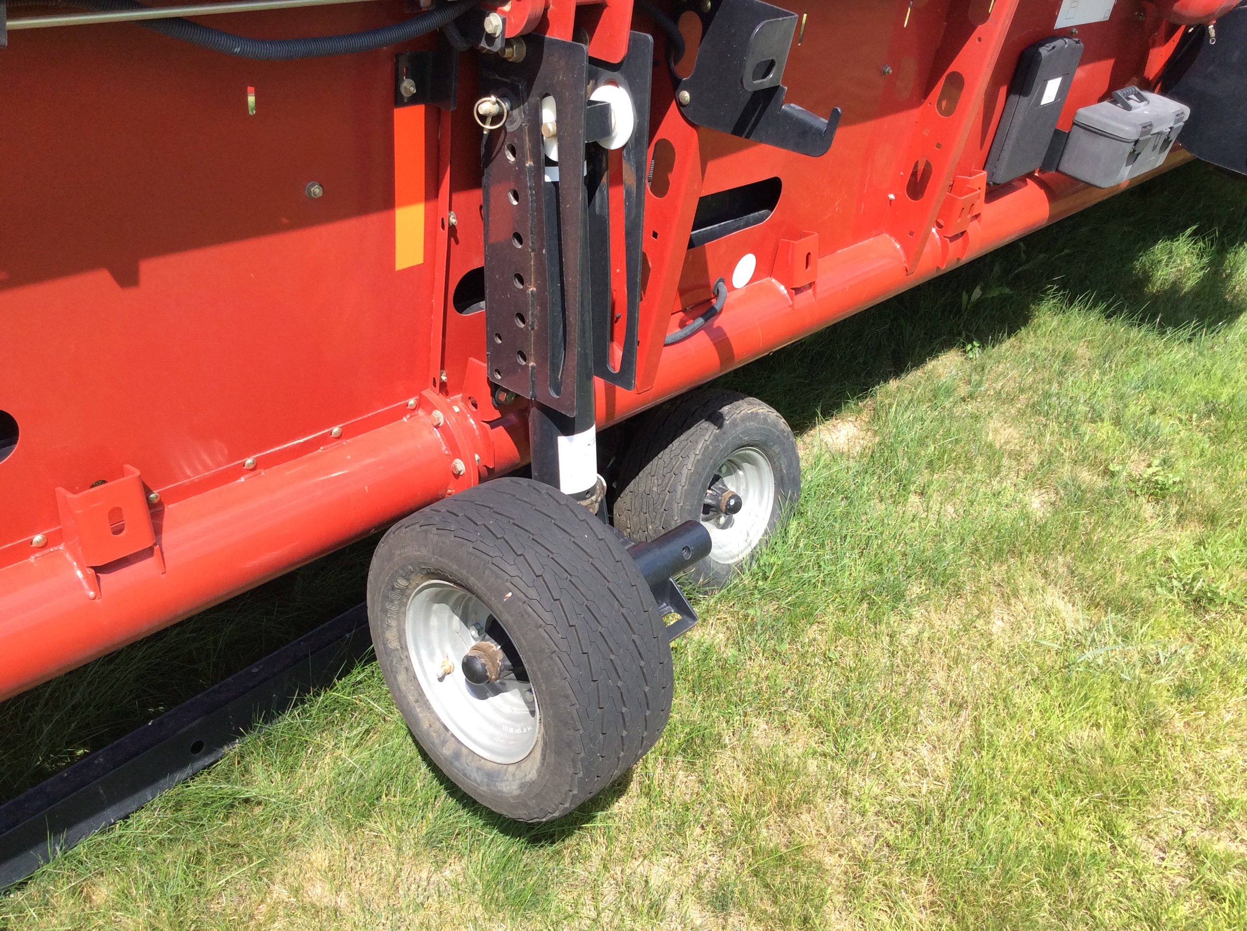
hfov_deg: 56.9
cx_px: 624
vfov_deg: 44.1
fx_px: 1151
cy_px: 466
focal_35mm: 32
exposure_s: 1/657
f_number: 2.4
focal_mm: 3.3
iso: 32
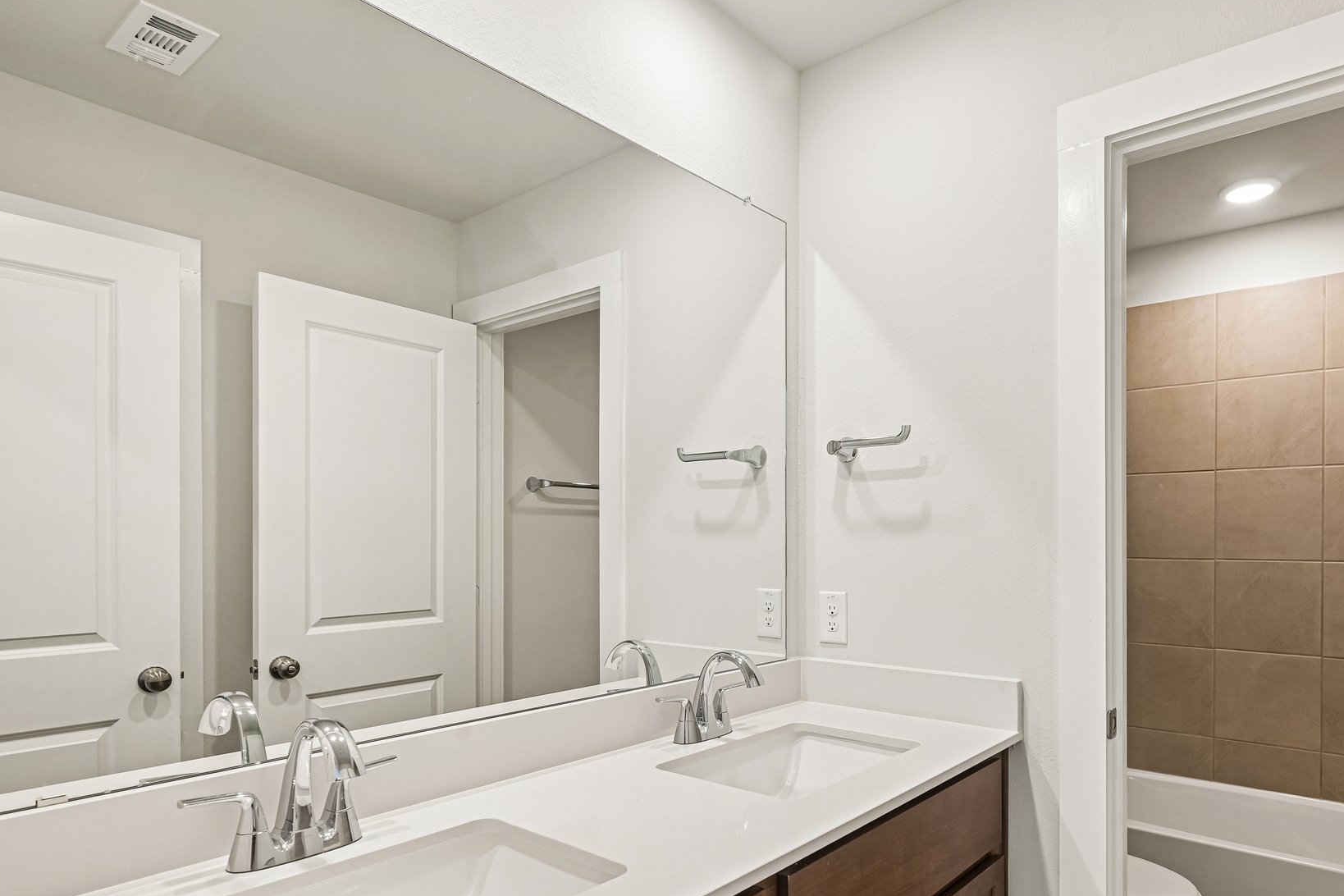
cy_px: 539
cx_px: 775
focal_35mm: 21
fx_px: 770
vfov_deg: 59.9
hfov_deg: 81.7
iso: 400
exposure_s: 1/20
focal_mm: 16.5
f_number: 8
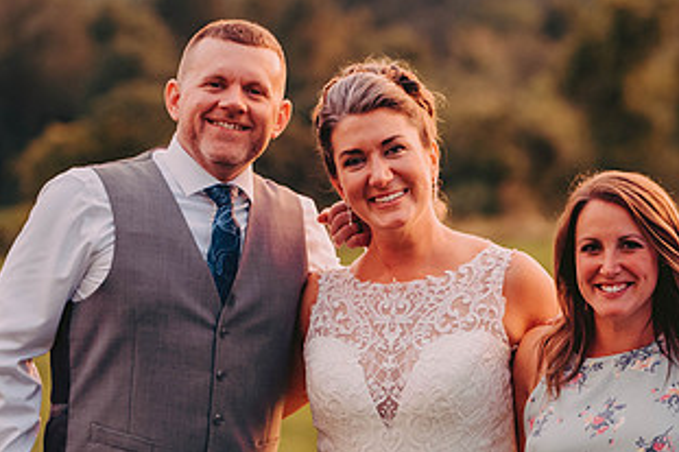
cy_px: 283
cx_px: 509
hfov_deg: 10.5
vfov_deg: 7.0
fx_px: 3695
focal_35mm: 196
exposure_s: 1/100
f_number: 2.8
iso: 1000
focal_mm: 105
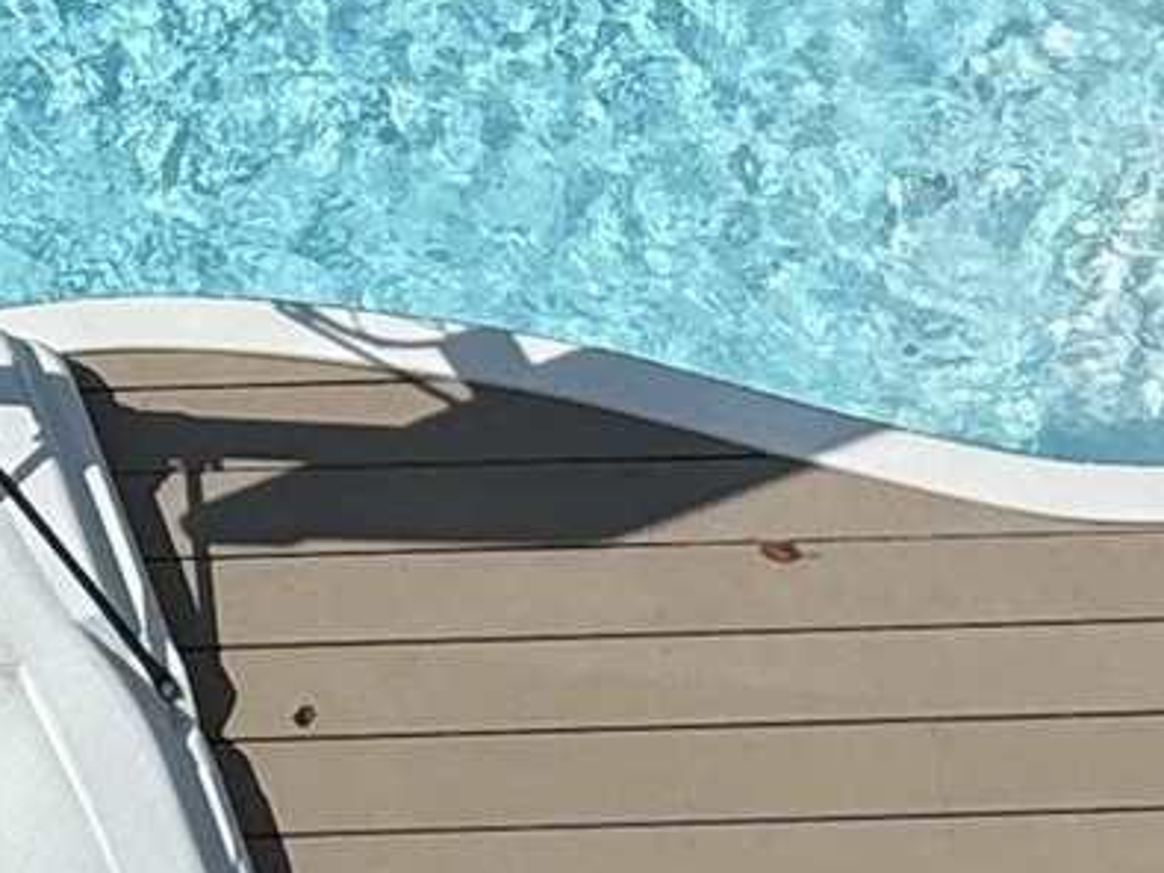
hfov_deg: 17.7
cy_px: -726
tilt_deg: -51.5
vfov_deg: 12.4
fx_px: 3664
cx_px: 35
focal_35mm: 109
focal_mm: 2.22
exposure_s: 1/4926
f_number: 2.2
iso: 50
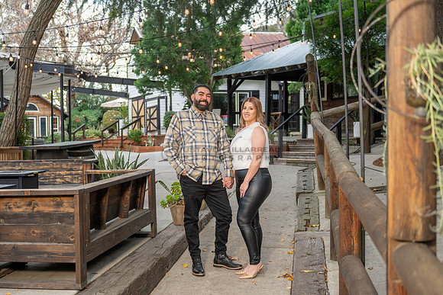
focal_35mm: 49
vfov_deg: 27.4
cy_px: 155
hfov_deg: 39.9
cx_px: 165
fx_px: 606
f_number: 3.2
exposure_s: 1/160
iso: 200
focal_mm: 38
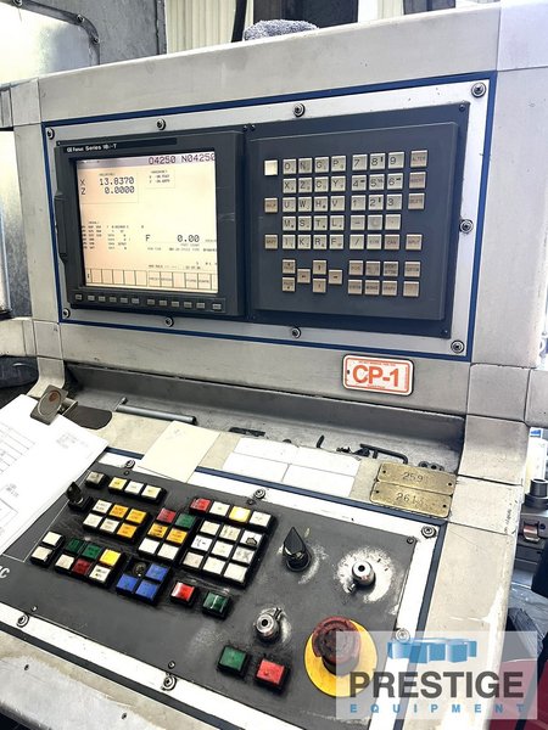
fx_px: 549
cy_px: 365
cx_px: 274
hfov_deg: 53.1
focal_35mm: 26
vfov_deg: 67.3
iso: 160
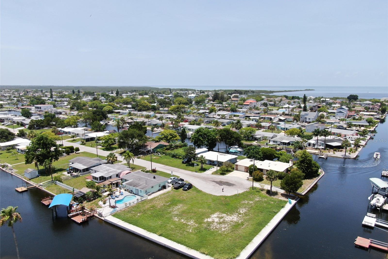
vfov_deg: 51.2
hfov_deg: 71.5
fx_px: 269
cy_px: 141
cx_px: 194
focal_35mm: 25
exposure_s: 1/1250
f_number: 2.8
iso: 100
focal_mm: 4.39
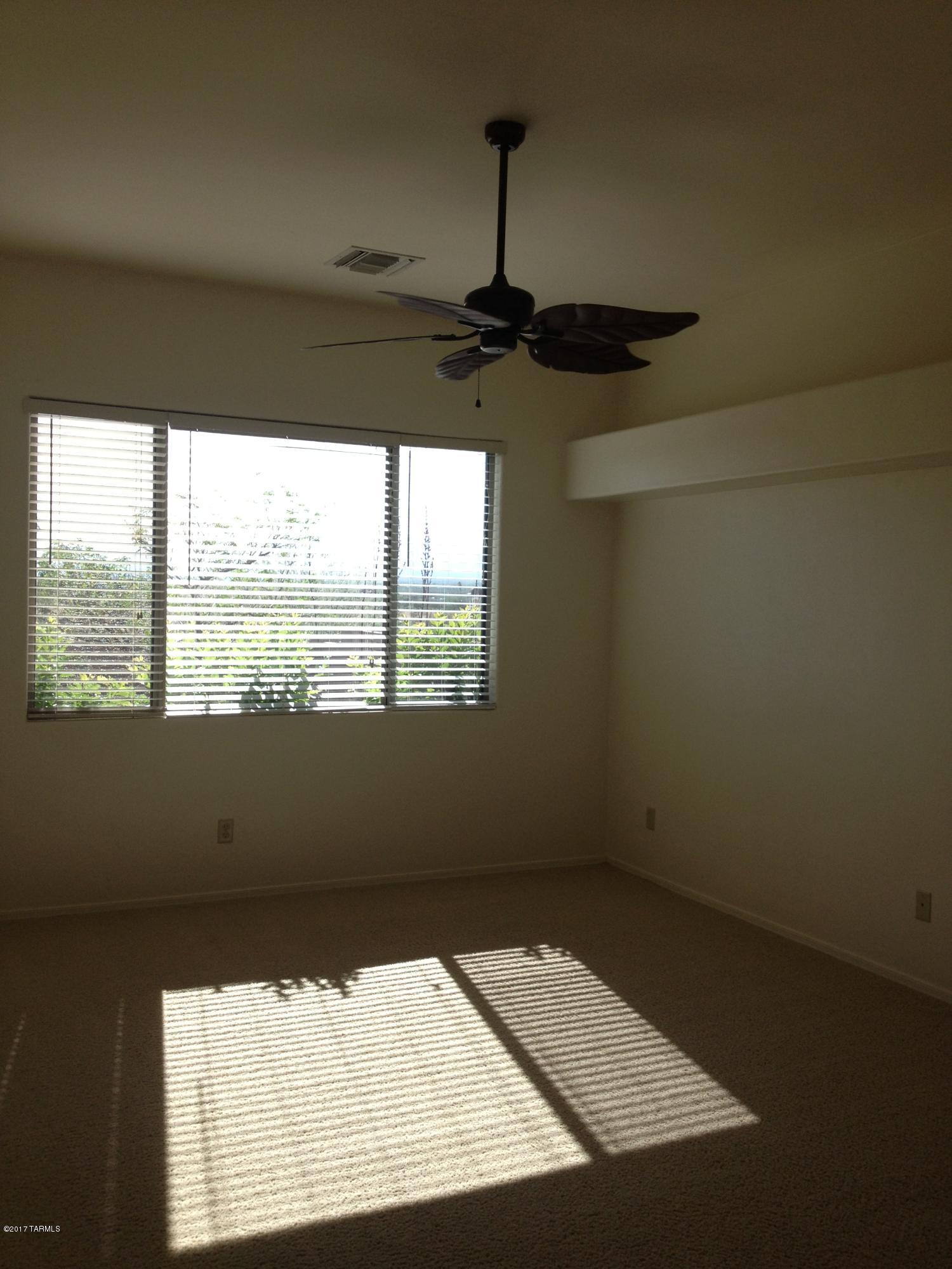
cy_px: 634
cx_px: 476
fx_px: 1283
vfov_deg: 52.6
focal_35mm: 35
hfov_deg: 40.7
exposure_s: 1/635
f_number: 2.4
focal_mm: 4.28
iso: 64
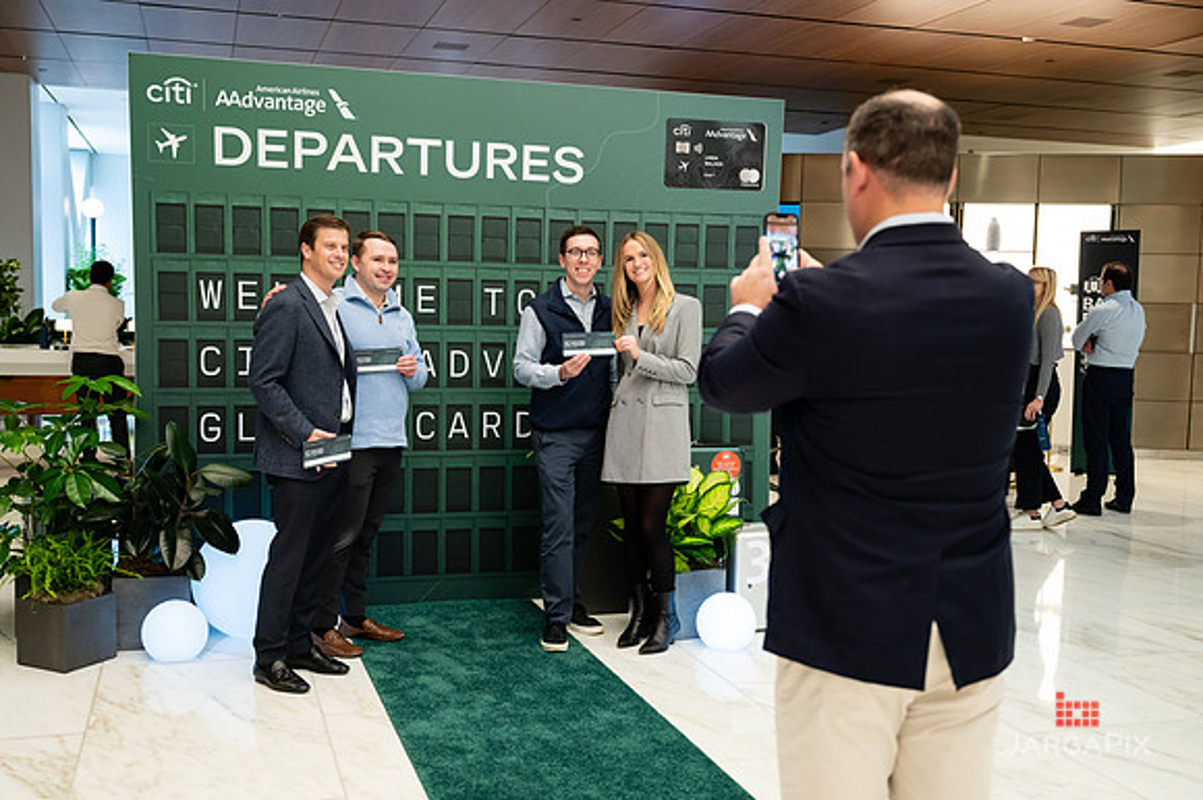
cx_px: 602
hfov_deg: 51.1
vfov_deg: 35.3
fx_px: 1259
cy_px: 400
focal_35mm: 38
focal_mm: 36
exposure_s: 1/200
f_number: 3.2
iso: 1600
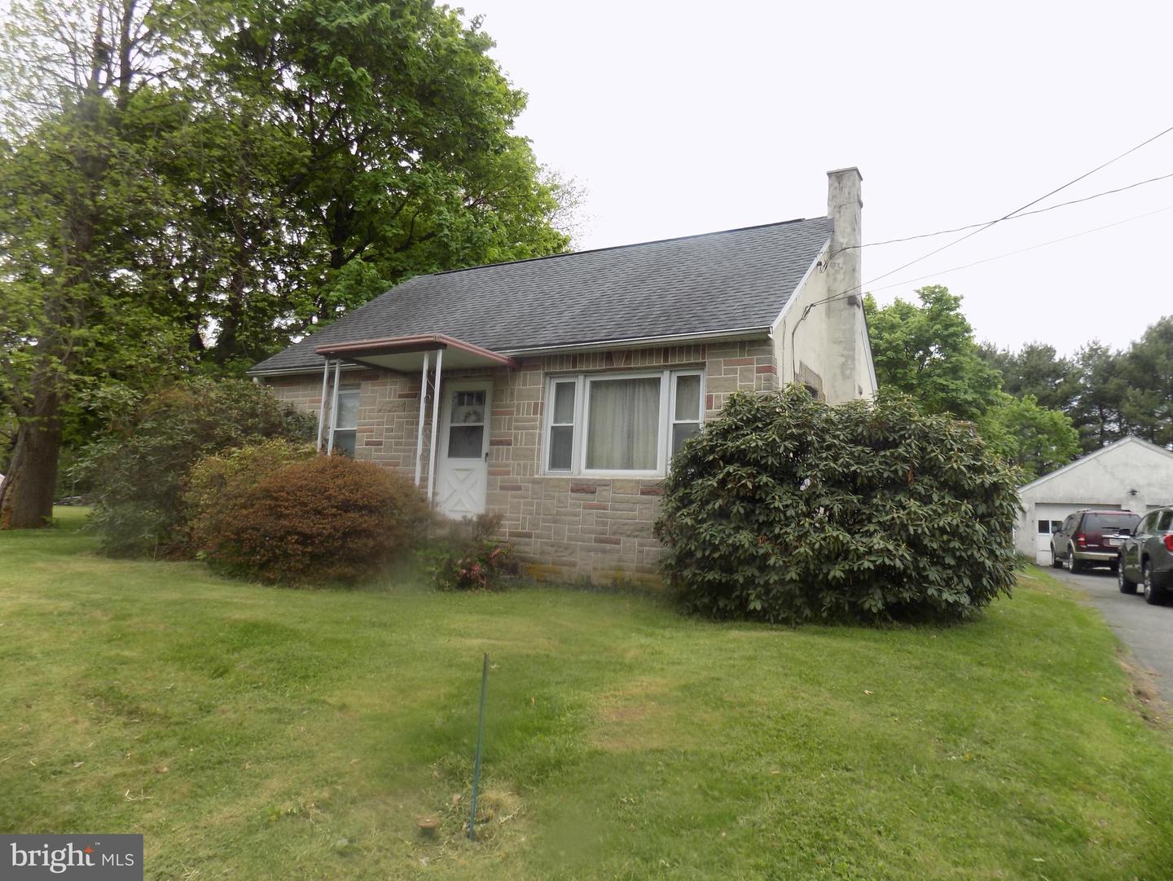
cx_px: 586
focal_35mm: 23
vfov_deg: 58.9
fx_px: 780
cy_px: 440
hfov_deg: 73.9
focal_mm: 4
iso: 80
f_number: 3.1
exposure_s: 1/125
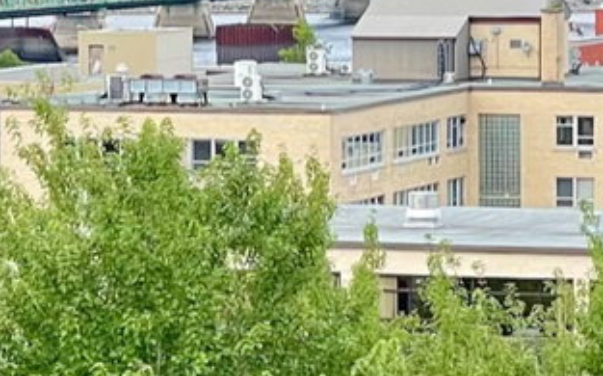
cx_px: 273
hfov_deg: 7.5
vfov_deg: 4.6
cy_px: 315
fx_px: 4630
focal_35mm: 282
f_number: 2
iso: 25
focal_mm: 6
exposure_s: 1/361
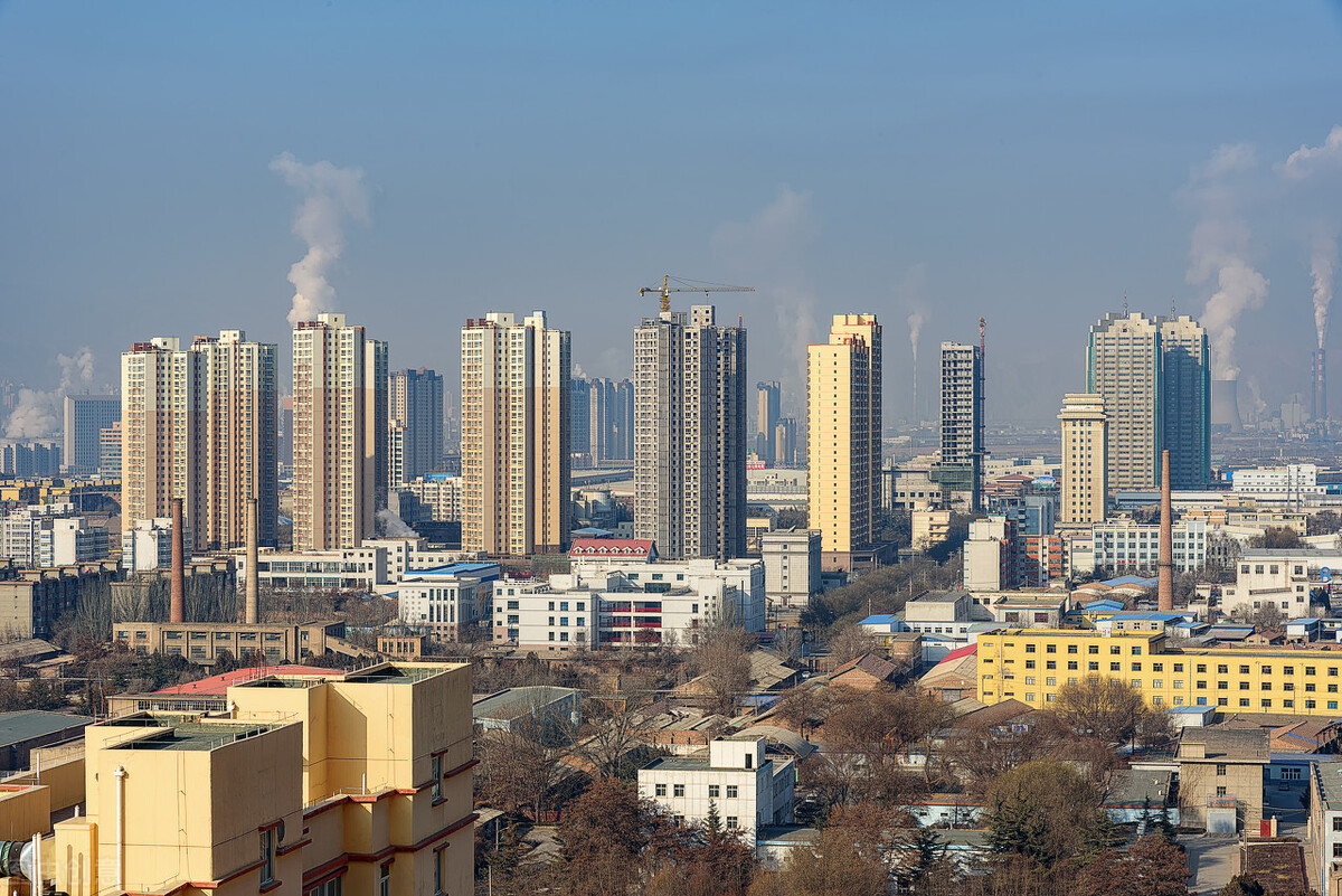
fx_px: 3058
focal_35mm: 82
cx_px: 671
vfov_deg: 16.7
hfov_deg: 24.8
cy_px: 448
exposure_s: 1/60
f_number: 16
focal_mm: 82
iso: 100
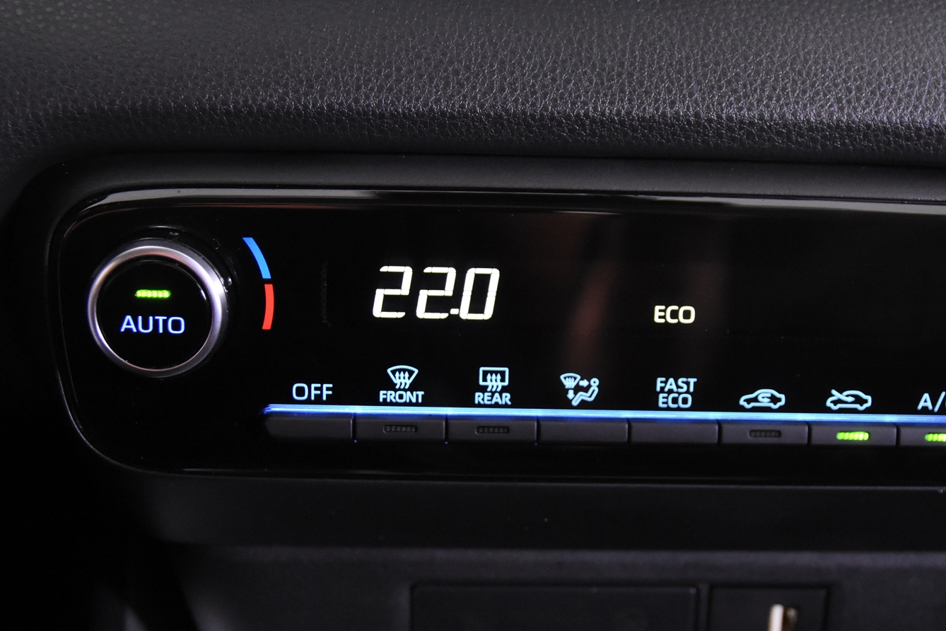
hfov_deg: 30.1
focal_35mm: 67
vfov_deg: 20.4
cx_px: 580
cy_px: 376
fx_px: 1753
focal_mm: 31
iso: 4000
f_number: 3.3
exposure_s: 1/50
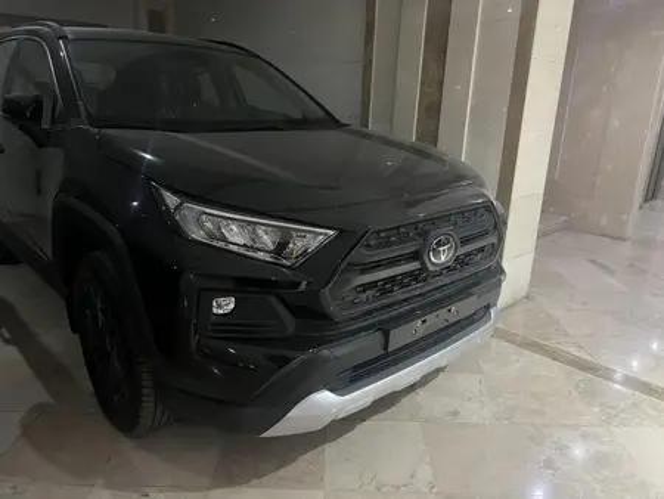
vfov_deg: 53.1
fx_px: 499
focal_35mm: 26
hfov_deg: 67.3
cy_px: 250
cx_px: 332
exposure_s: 1/33
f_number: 1.5
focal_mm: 5.7
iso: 640
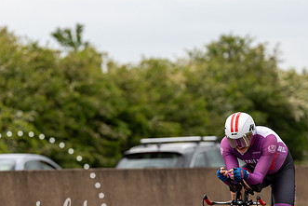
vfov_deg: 3.9
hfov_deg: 5.9
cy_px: 171
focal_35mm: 350
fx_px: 2996
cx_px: 165
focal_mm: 200
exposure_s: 1/1000
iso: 250
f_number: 3.5
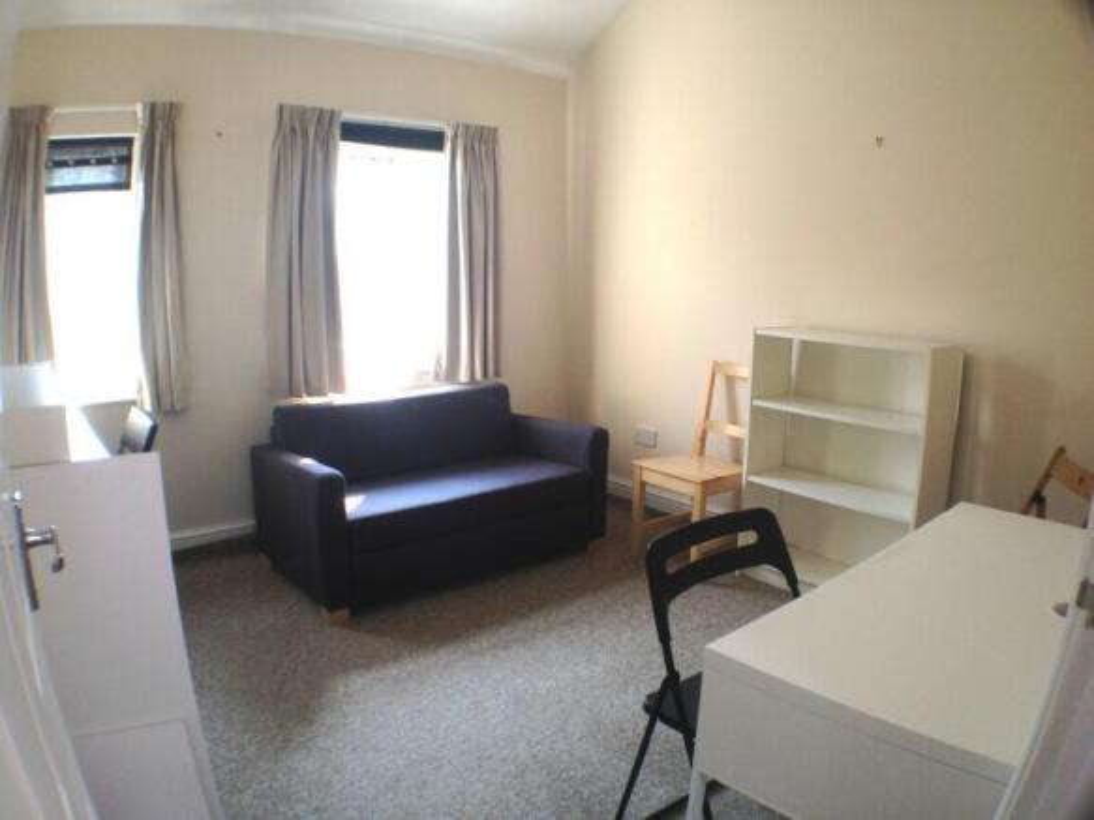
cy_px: 410
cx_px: 547
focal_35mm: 35
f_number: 2.4
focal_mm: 4.28
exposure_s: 1/60
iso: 80
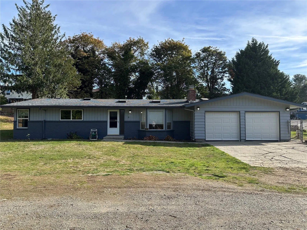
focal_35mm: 24
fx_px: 213
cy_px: 115
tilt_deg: +2.4
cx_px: 154
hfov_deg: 71.6
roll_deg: +0.3
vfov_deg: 56.8
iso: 80
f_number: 1.78
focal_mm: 6.86
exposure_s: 1/1949
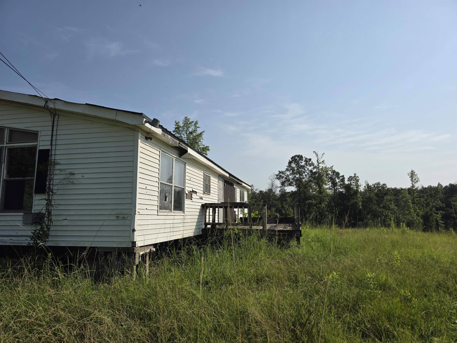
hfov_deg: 73.9
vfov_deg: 58.9
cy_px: 172
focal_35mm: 23
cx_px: 228
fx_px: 304
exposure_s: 1/7944
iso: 50
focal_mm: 6.3
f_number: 1.7
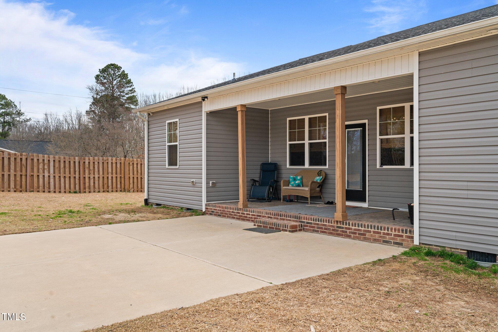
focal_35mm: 30
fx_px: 408
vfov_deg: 44.3
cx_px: 249
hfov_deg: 62.8
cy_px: 166
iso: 320
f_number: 8
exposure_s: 1/500
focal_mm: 29.5
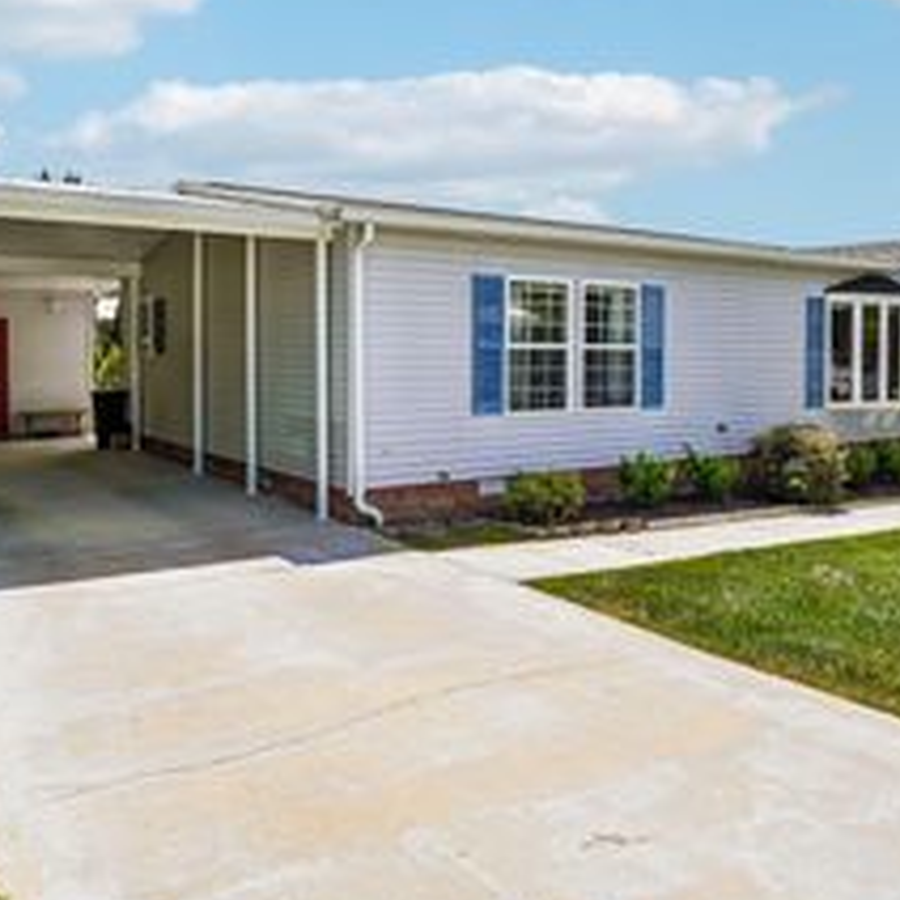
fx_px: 882
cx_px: 492
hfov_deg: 54.0
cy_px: 376
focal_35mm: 30
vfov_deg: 53.8
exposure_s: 1/400
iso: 100
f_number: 8
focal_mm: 10
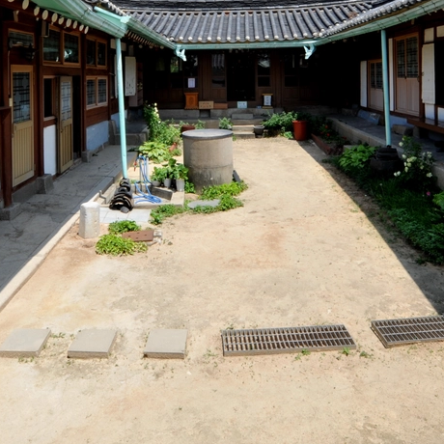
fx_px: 450
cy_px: 66
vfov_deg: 48.4
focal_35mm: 31
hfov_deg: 52.5
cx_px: 217
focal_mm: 14
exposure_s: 1/40
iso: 200
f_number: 22
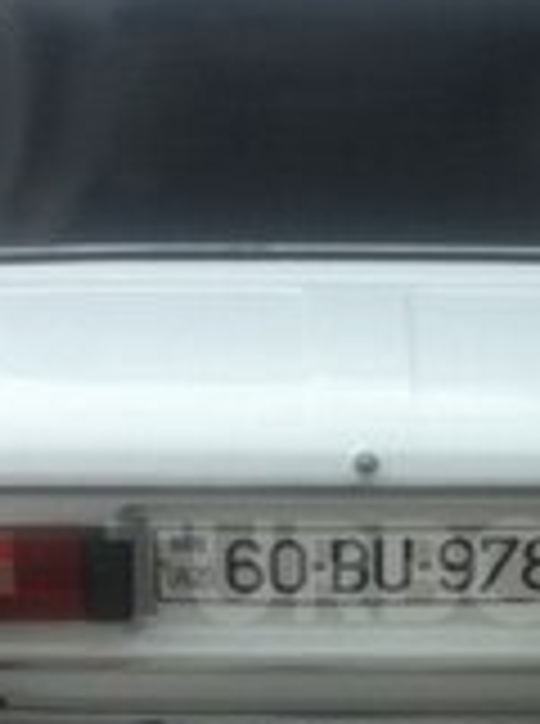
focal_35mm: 108
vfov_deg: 18.1
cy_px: 571
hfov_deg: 13.6
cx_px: 452
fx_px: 2255
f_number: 2.8
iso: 80
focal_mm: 3.85
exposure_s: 1/311
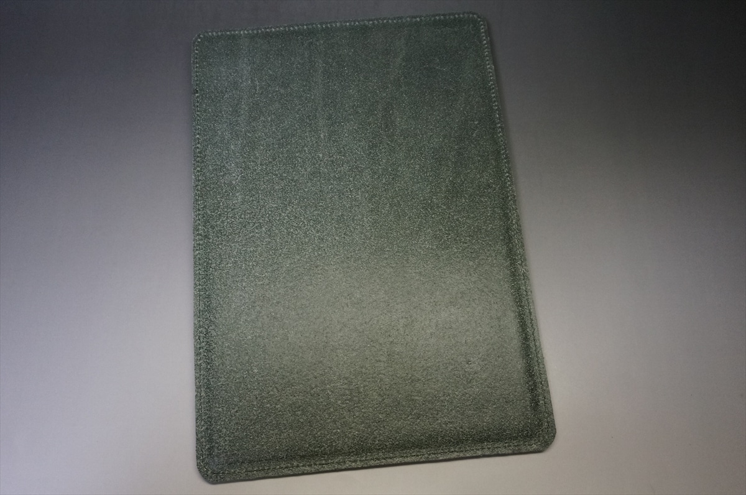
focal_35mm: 32
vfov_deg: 41.6
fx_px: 652
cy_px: 248
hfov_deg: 59.6
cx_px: 373
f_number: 4
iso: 1250
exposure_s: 1/160
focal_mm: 21
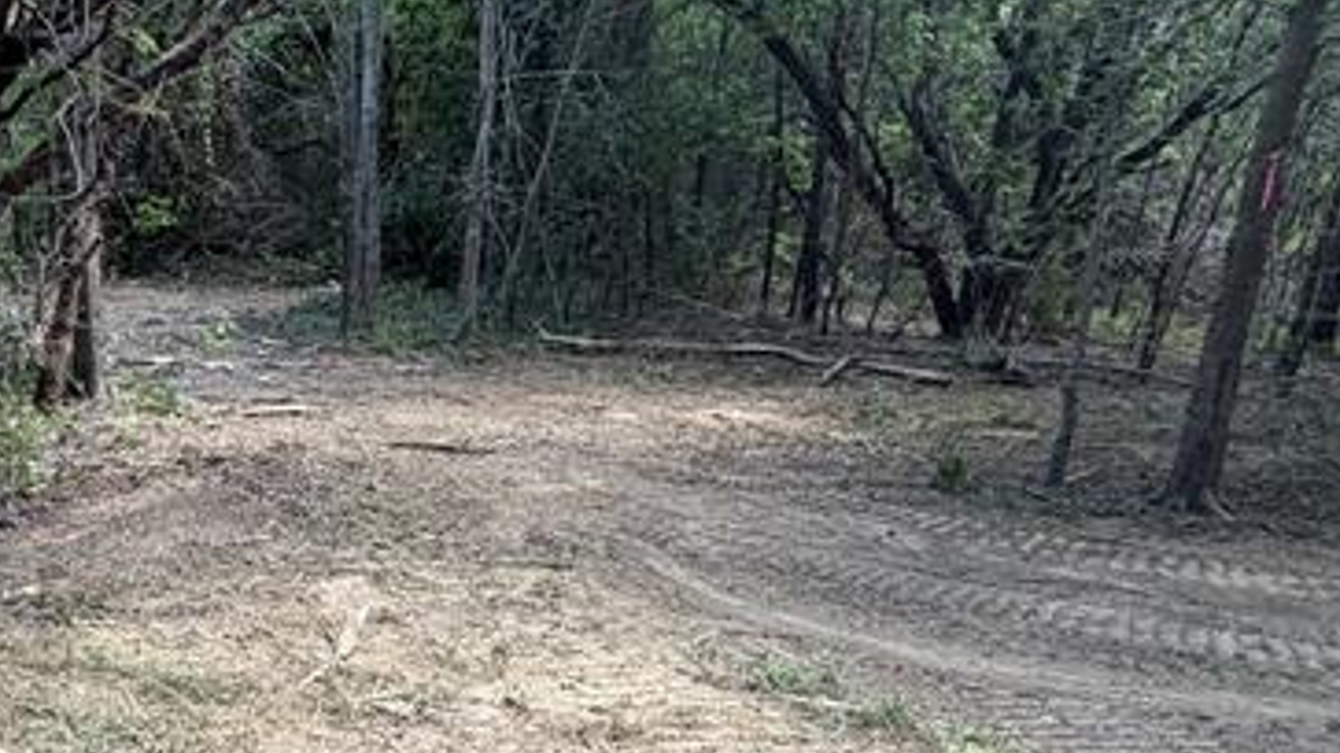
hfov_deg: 45.5
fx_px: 1528
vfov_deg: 26.8
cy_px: 664
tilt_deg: -19.1
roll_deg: -1.5
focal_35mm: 43
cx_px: 317
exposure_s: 1/121
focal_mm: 2.22
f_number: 2.2
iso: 100
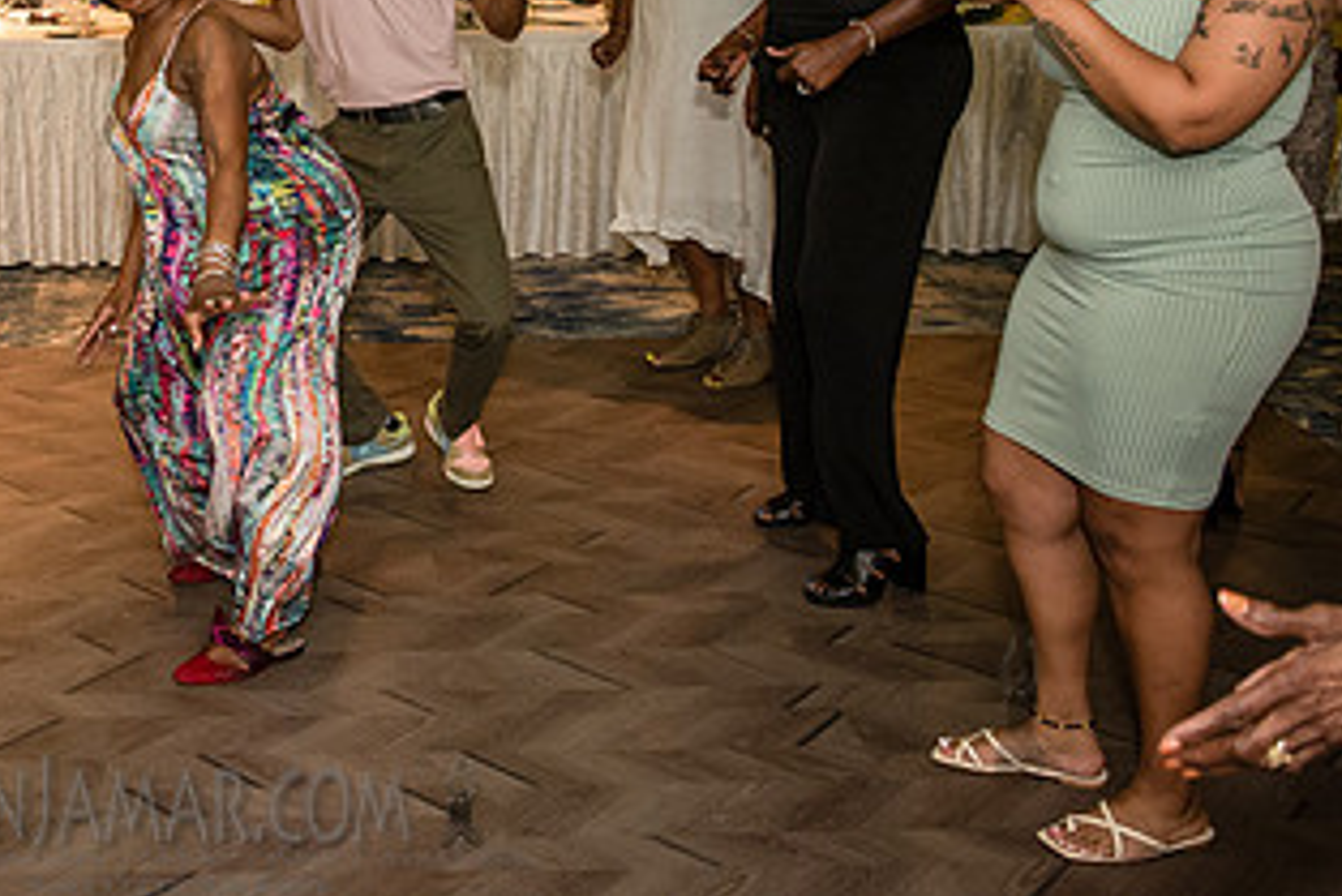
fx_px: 1865
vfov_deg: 26.1
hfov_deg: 37.5
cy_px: 75
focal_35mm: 50
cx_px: 189
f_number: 3.5
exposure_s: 1/160
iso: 1600
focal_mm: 27
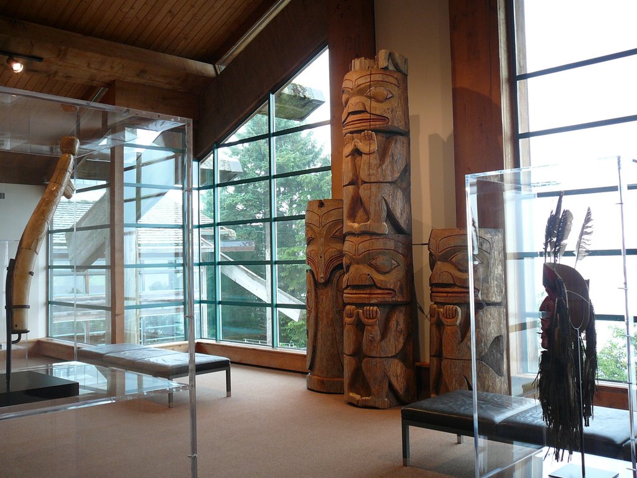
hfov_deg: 52.6
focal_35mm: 35
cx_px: 318
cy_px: 239
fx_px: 644
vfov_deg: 40.7
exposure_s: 1/30
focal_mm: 5.2
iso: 100
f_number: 2.8
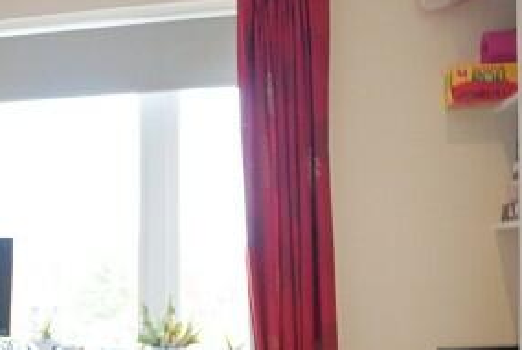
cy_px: 286
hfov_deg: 31.4
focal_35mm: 54
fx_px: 784
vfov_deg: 24.7
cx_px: -90
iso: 800
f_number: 4
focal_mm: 10
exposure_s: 1/160
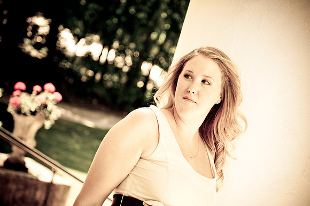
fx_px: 774
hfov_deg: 22.7
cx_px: 155
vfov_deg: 15.1
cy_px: 103
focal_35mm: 90
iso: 200
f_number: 2.8
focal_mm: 60
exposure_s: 1/250
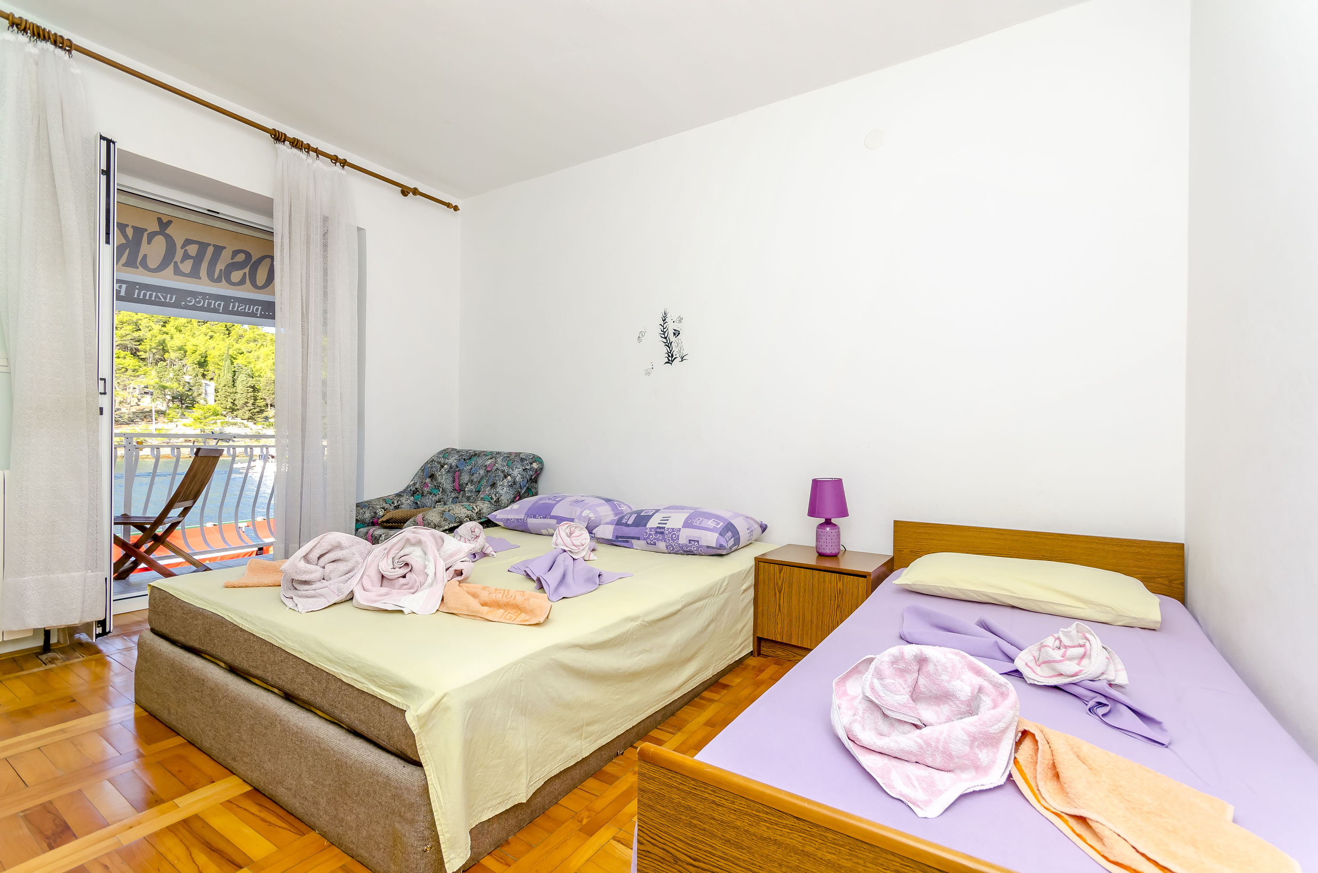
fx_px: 548
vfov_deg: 77.1
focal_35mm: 15
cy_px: 436
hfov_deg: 100.5
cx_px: 659
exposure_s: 1/200
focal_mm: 10
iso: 250
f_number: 8
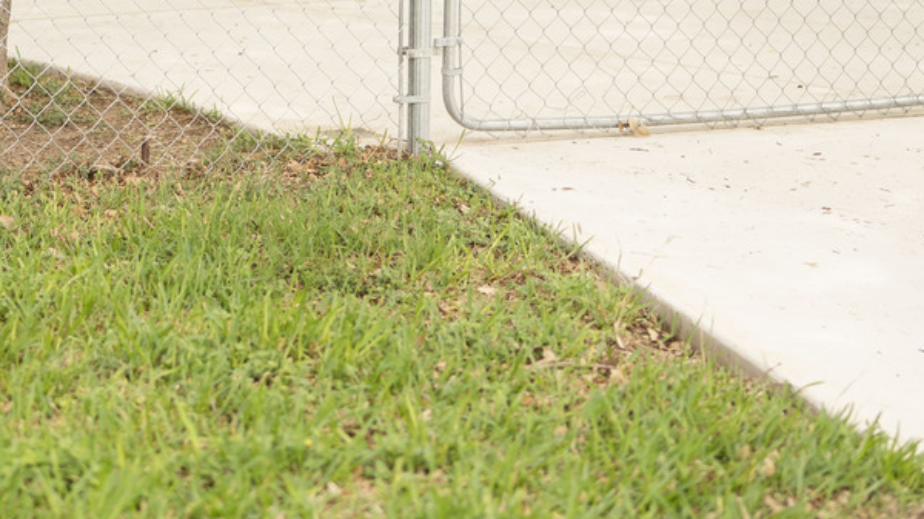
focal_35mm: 99
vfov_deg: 11.7
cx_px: 206
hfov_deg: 21.4
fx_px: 2425
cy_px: -245
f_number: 1.2
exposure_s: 1/5000
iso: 125
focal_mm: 35
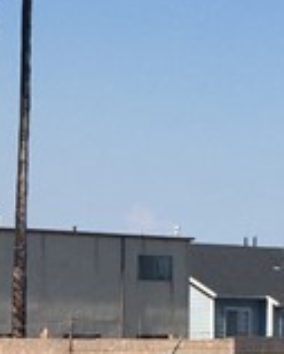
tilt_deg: -0.8
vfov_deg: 10.5
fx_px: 1917
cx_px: -65
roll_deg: -1.9
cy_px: 345
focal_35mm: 183
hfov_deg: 8.4
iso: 32
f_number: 2.2
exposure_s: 1/2326
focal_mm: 4.15
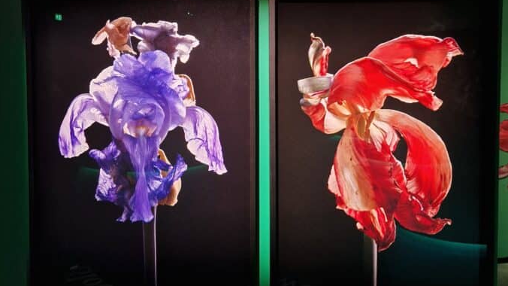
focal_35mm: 26
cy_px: 102
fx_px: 350
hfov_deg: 71.9
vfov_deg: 43.9
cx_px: 262
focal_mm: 6.4
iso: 640
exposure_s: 1/25
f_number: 1.8
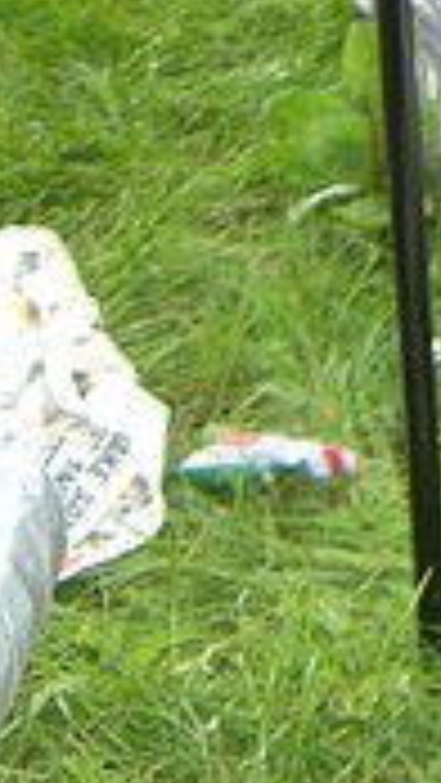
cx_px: 882
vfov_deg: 13.6
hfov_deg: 7.7
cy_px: -266
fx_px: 3157
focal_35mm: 152
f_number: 2.7
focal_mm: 6.2
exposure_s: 1/200
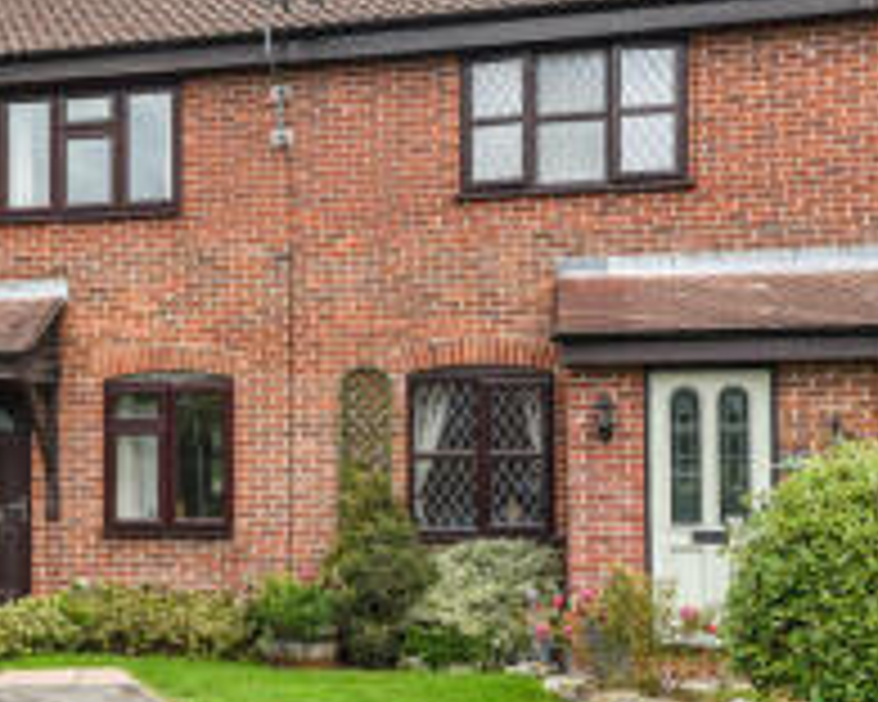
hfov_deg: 33.1
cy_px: 331
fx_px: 1429
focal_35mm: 55
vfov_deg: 27.6
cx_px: 167
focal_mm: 24
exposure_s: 1/320
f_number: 9
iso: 250
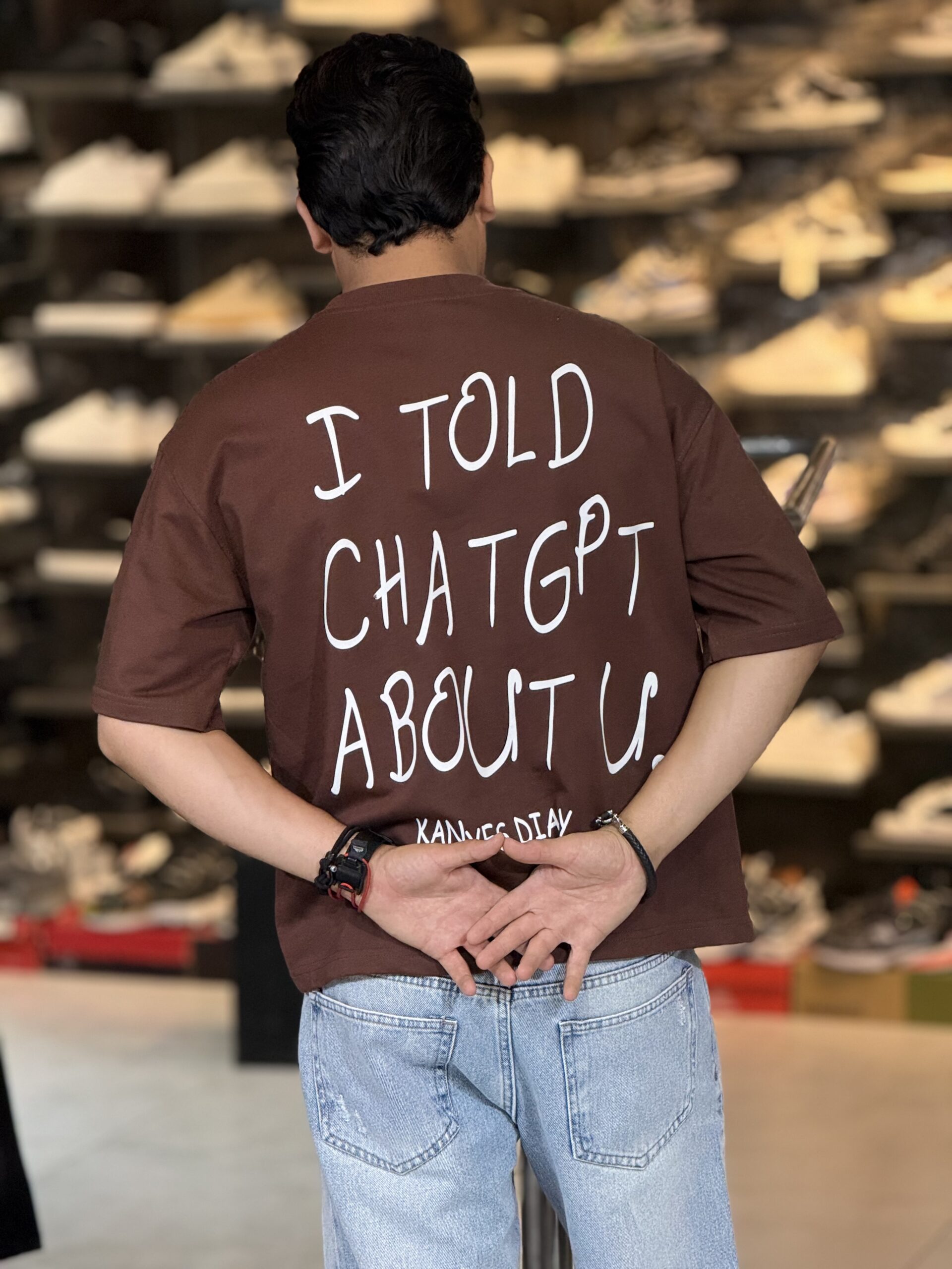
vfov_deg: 16.4
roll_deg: +0.1
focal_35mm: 120
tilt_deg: -6.4
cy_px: 634
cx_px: 476
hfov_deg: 12.3
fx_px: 4400
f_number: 2.8
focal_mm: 15.66
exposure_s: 1/100
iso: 200
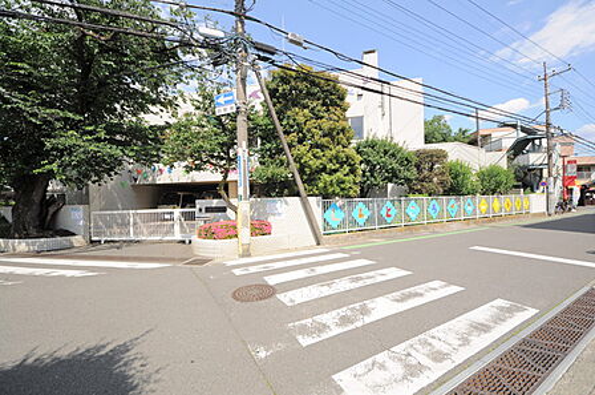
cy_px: 198
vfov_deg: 83.1
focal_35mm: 14
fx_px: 223
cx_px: 298
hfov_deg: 106.4
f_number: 8
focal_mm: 9
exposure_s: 1/250
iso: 200
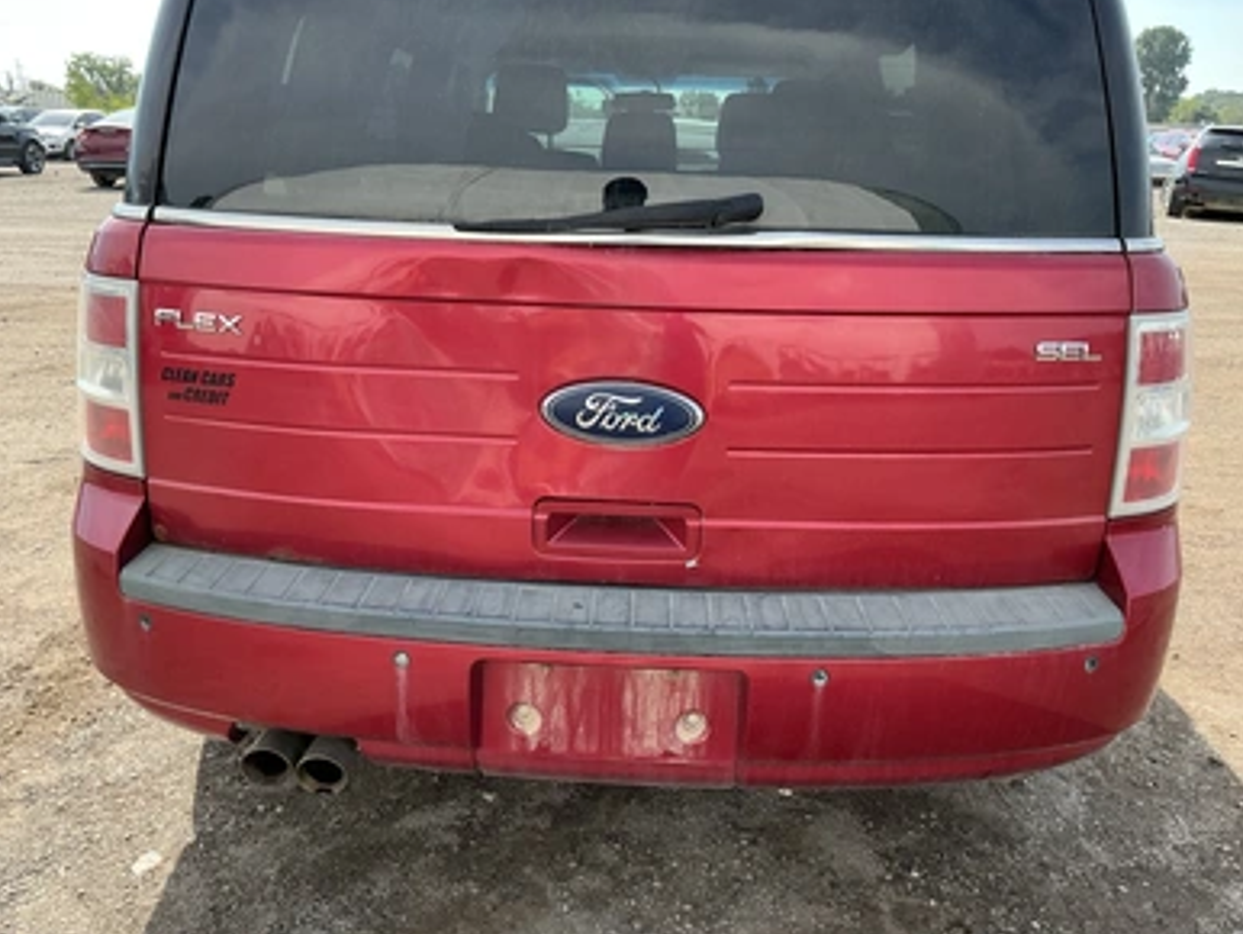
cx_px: 602
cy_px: 457
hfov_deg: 61.6
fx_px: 1042
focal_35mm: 29
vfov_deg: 48.3
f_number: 1.8
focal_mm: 3
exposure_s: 1/397
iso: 25
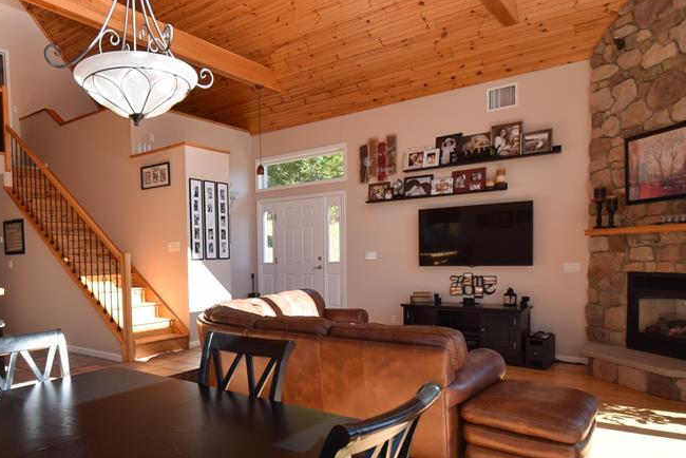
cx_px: 228
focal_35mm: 25
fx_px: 477
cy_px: 267
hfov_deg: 69.4
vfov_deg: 51.1
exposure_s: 1/125
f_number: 5.6
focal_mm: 10
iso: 200
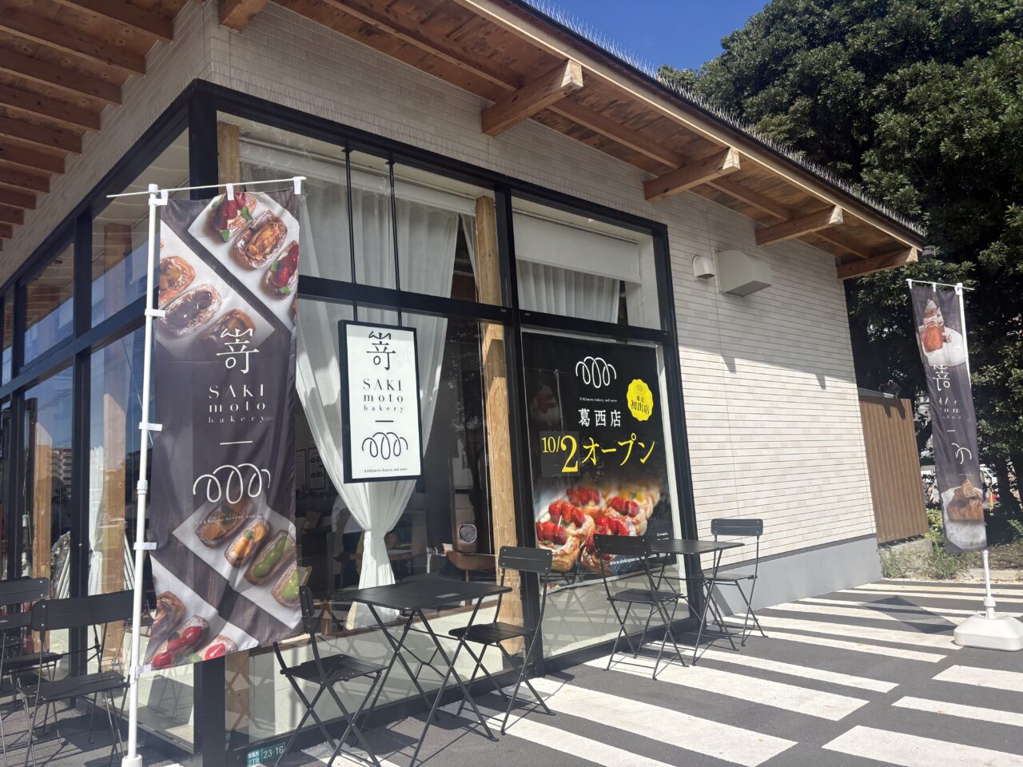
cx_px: 512
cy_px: 384
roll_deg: +2.3
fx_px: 768
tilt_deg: +5.8
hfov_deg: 67.3
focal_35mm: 26
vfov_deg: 53.1
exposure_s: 1/4950
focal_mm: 5.96
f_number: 1.6
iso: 50
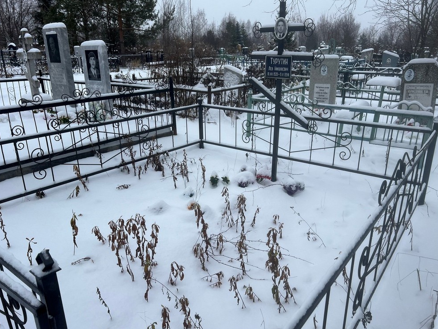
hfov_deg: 65.3
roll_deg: +0.2
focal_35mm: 27
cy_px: 168
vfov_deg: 51.4
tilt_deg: -17.8
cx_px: 214
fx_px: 342
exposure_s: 1/1645
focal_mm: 5.7
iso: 50
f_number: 1.5
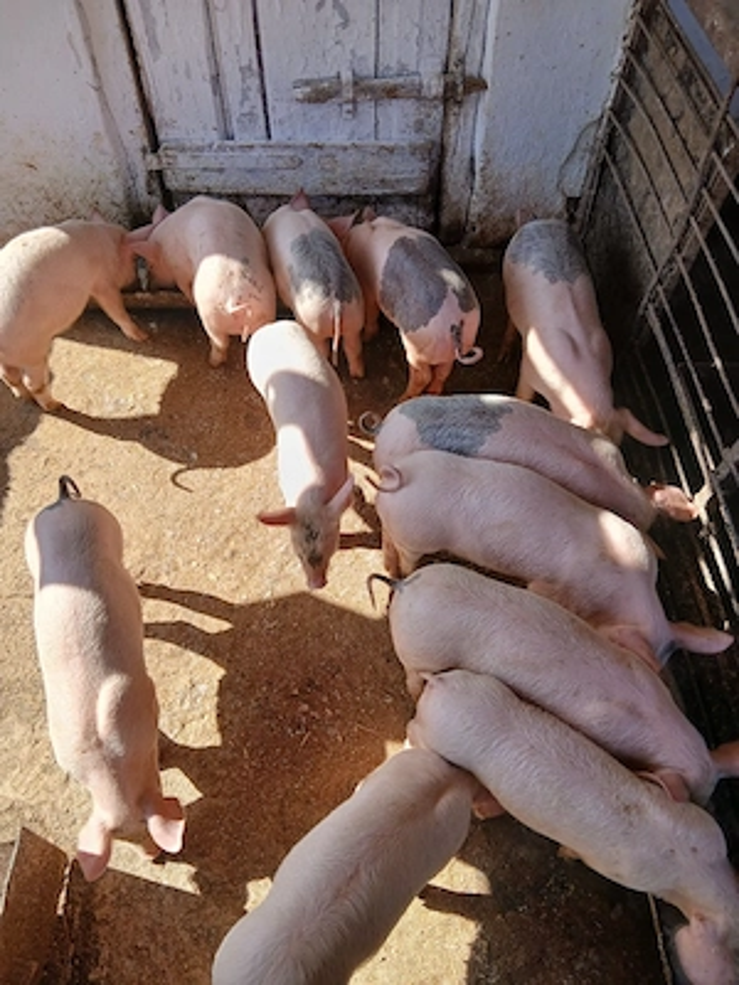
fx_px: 740
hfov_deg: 53.1
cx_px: 370
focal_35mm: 26
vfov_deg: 67.3
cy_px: 492
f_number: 1.8
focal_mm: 3.98
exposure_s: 1/154
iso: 20
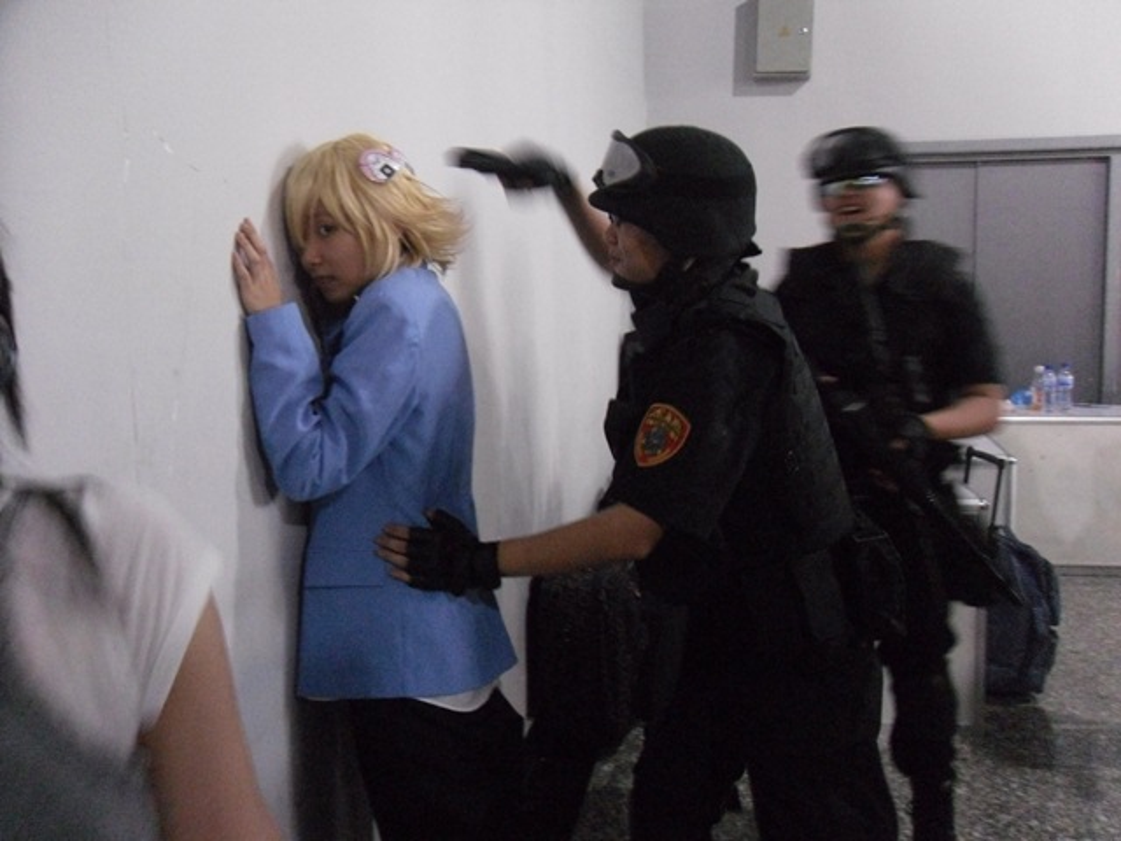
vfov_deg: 32.2
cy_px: 420
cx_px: 560
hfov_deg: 42.1
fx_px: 1457
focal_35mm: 45
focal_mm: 6.3
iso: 800
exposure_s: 1/11
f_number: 3.5
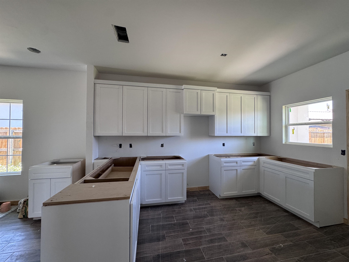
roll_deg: -0.1
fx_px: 141
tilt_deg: +0.2
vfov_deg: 85.7
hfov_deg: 102.1
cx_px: 174
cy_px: 131
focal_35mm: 14
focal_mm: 2.22
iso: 200
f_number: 2.2
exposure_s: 1/99
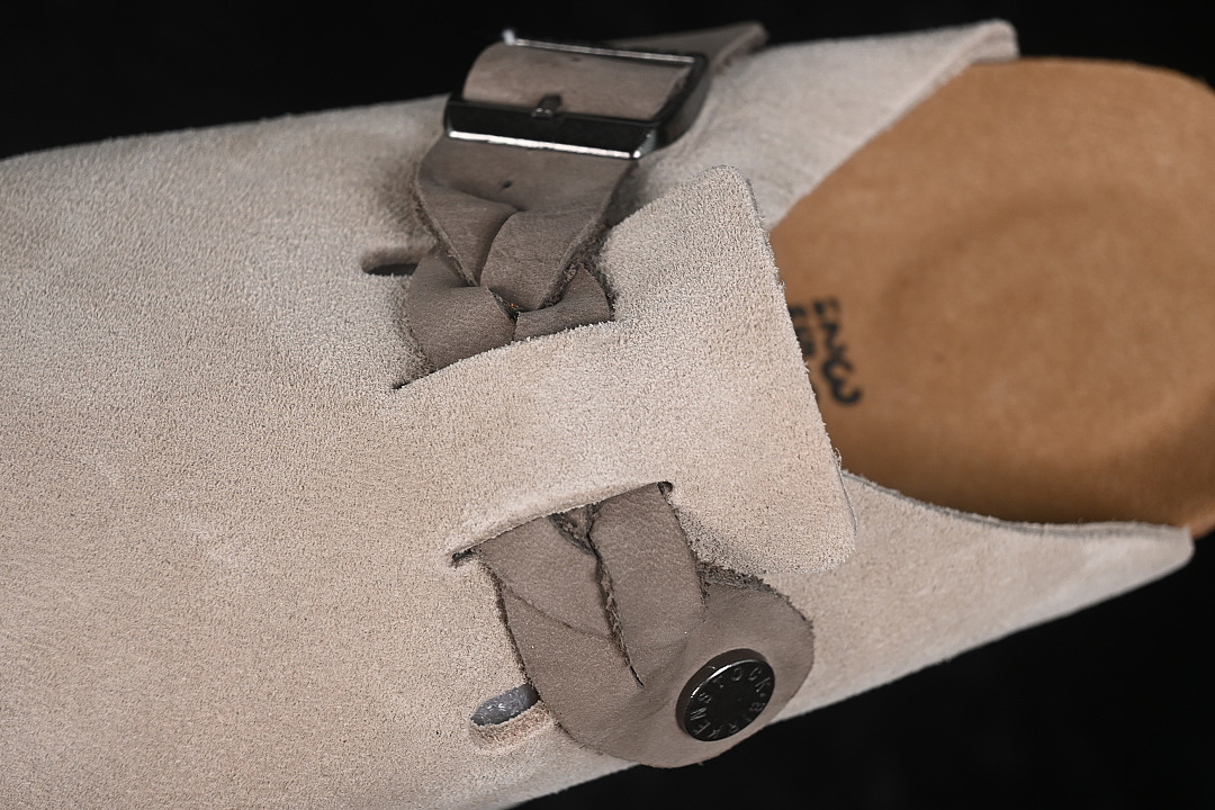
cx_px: 608
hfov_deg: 27.0
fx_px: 2531
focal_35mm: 75
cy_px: 405
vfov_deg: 18.2
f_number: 7.1
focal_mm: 50
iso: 160
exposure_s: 1/80
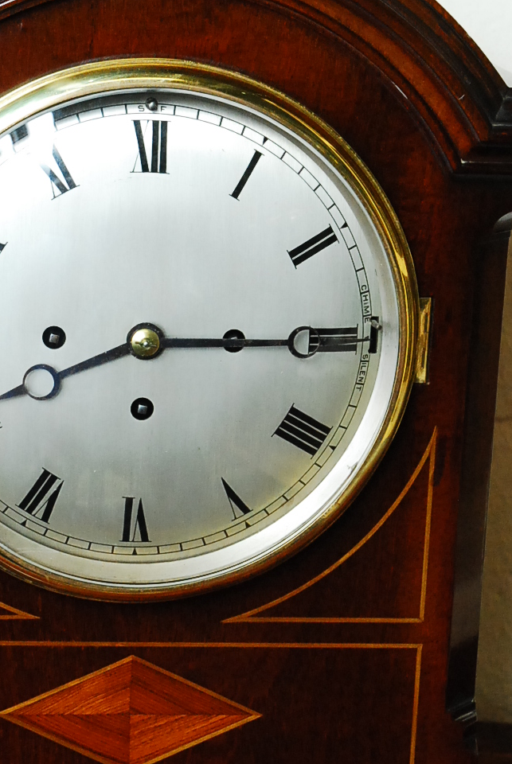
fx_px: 2573
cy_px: 394
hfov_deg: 11.3
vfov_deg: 16.9
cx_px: 113
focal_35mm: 121
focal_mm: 40
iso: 1250
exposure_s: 1/200
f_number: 7.1
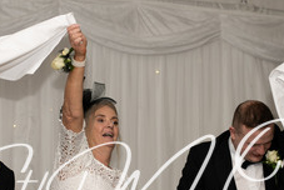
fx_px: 1390
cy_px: 134
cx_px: 133
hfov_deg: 11.7
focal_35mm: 176
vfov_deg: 7.8
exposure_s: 1/160
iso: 250
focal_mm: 100
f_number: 2.8
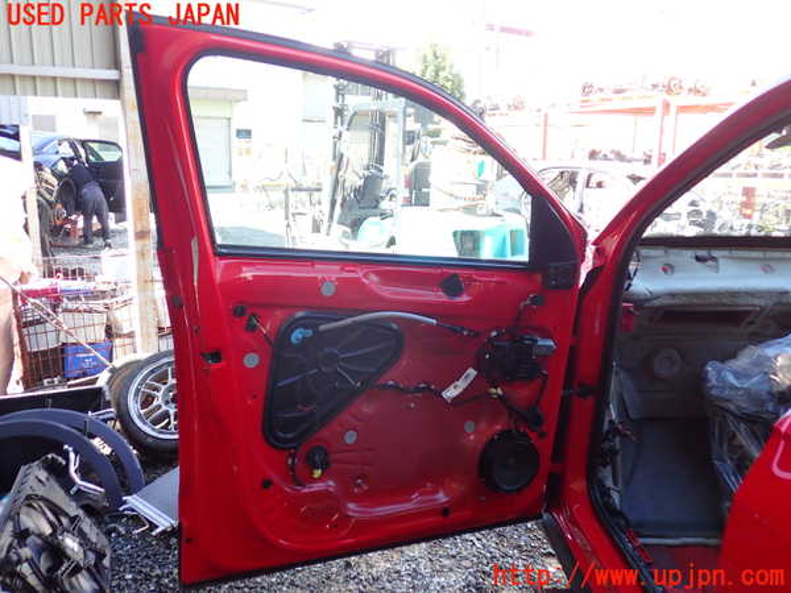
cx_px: 396
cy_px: 296
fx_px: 686
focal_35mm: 30
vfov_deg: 46.8
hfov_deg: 60.0
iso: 125
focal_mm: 5.4
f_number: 2.3
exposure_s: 1/125
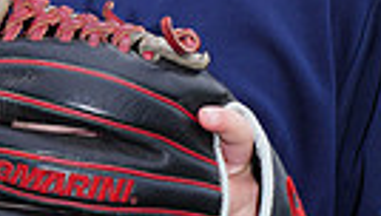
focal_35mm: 760
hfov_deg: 2.8
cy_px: -139
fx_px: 7693
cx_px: 95
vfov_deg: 1.6
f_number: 9
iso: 200
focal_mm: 168
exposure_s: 1/200
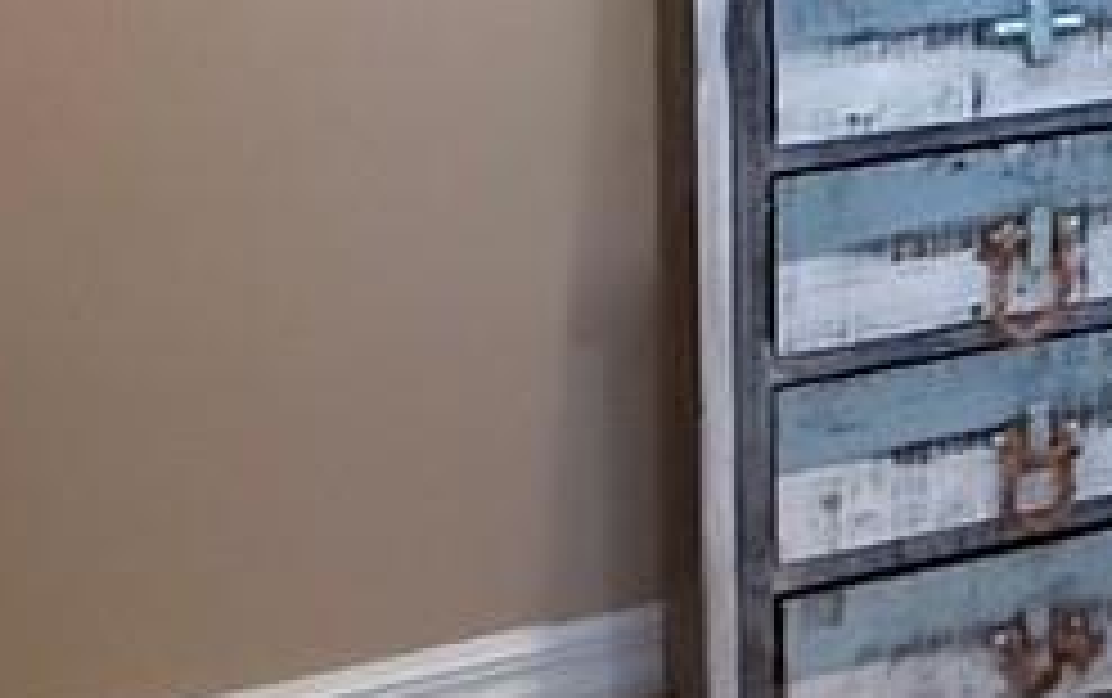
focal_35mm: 96
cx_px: 2404
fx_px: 2913
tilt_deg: -3.9
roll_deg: -2.1
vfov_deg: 12.5
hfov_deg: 15.6
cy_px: -545
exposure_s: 1/60
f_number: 2.2
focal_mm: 2.22
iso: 800
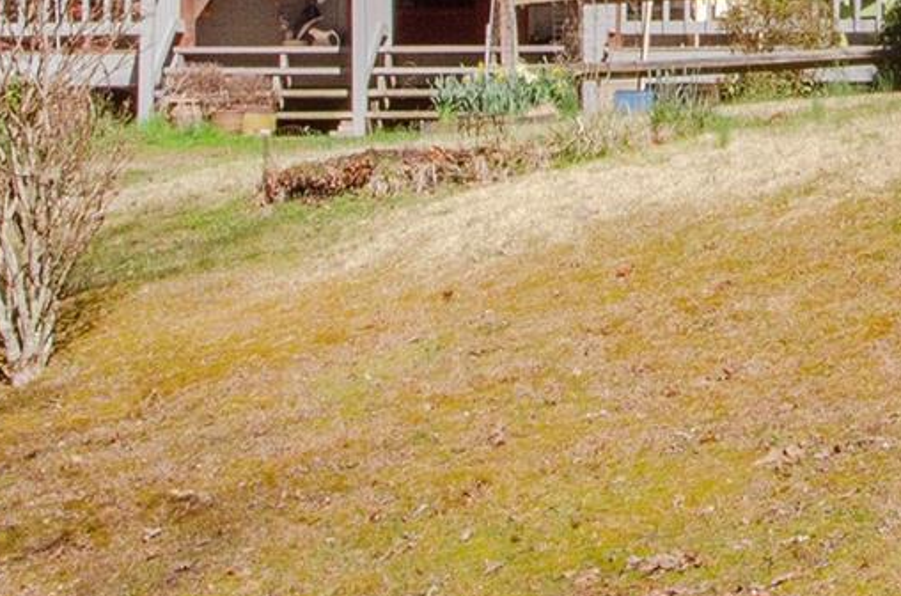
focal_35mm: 133
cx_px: 800
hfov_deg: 15.3
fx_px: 3320
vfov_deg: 9.9
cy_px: -303
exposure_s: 1/400
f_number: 16
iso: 400
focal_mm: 22
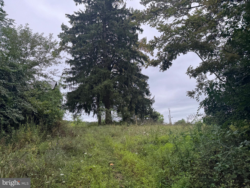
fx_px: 173
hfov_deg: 71.6
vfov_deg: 56.8
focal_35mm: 24
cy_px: 94
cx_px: 125
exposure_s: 1/1456
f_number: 1.78
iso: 80
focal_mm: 6.76
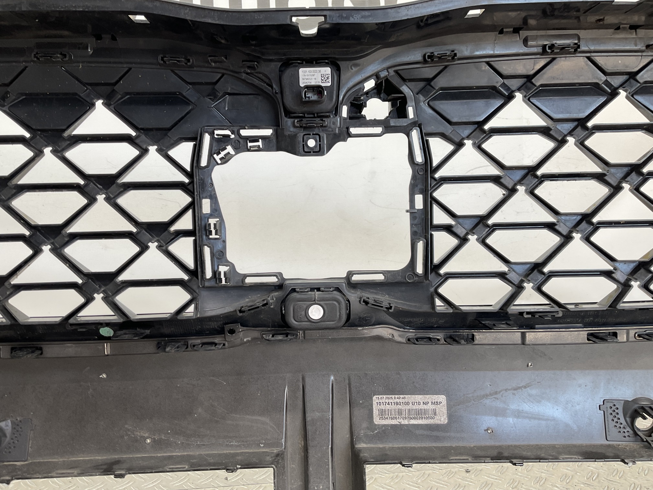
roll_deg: +0.2
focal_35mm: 29
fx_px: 547
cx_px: 326
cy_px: 245
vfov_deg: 48.2
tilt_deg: -9.7
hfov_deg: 61.7
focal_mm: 3
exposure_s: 1/100
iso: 16
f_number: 1.8
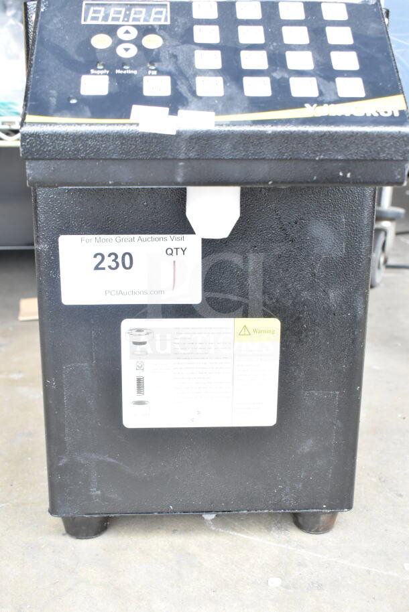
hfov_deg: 34.2
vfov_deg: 49.5
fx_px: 664
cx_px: 204
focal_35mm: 39
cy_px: 306
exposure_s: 1/160
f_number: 6.3
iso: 1600
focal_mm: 26
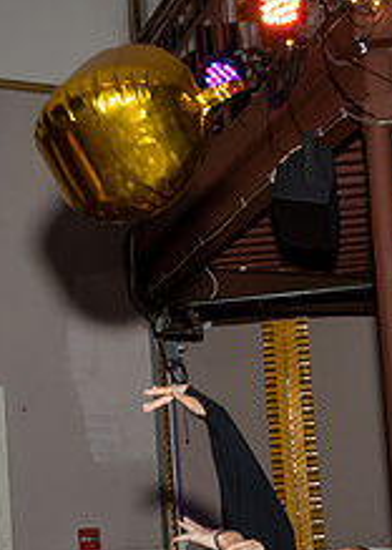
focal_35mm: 77
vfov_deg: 24.9
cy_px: 515
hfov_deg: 18.5
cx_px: 217
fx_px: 1202
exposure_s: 1/250
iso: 400
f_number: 5.6
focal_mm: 17
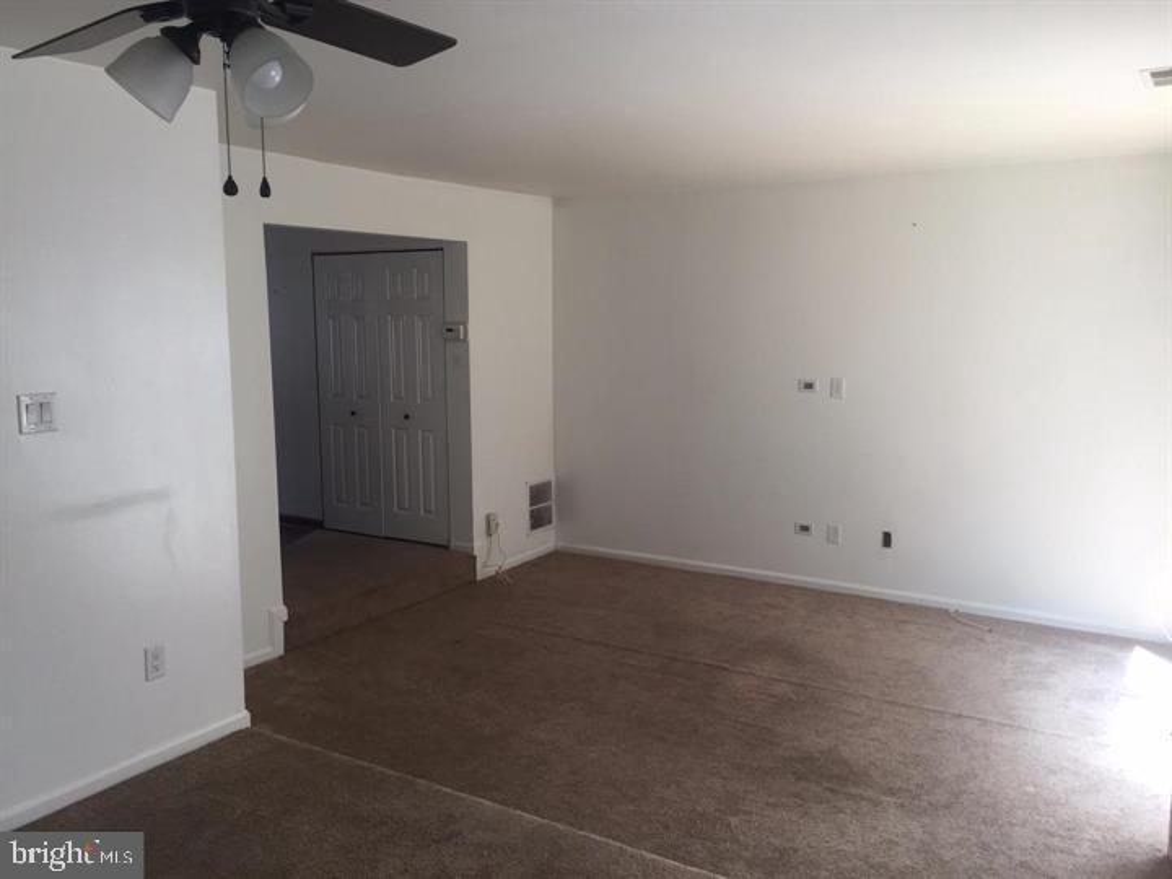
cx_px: 586
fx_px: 982
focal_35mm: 29
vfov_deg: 48.2
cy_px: 440
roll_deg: +0.4
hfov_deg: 61.7
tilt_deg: -7.0
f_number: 2.2
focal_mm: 4.15
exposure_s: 1/60
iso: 40
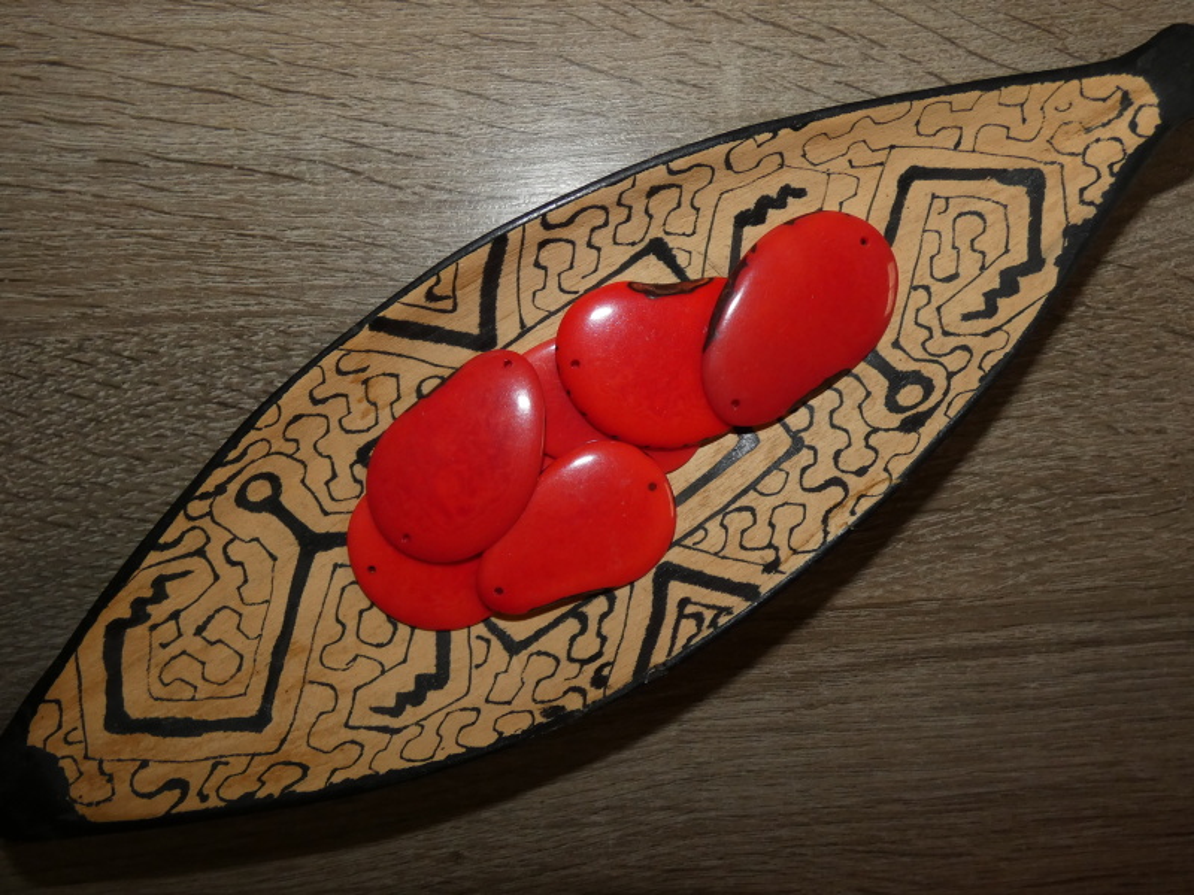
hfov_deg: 81.7
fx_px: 690
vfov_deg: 66.0
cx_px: 597
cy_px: 448
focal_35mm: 20
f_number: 2.8
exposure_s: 1/125
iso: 200
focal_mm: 3.6
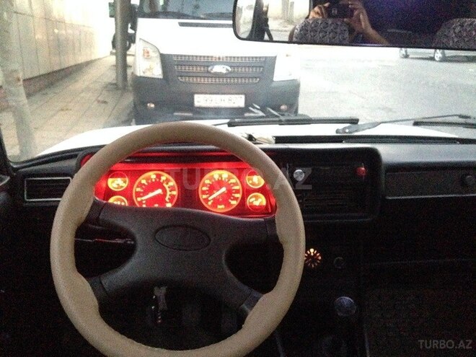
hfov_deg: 55.4
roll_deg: -1.7
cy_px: 178
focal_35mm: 33
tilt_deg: -14.7
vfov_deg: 42.9
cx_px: 238
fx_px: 454
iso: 2000
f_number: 2.4
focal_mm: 4.12
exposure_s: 1/15
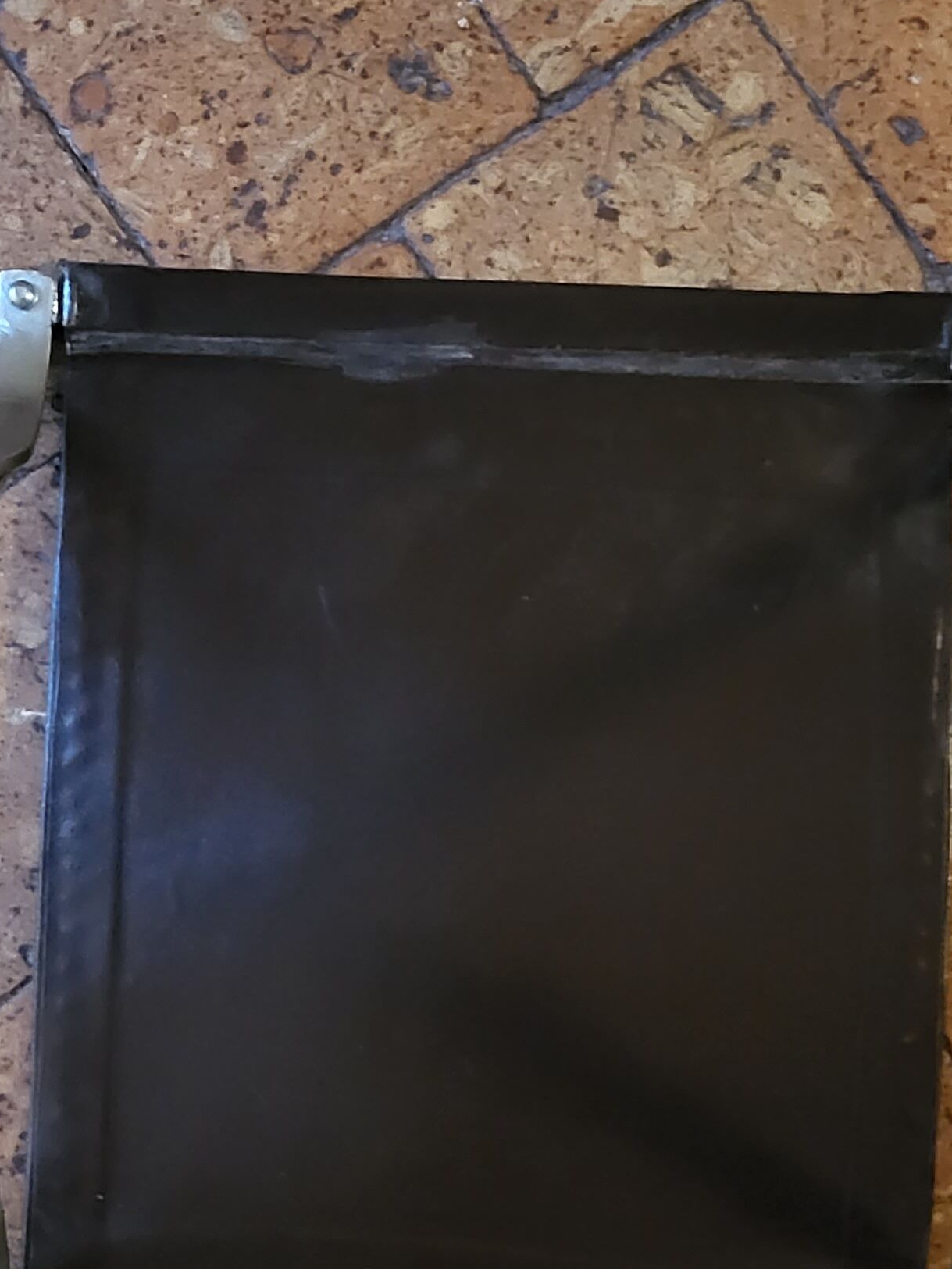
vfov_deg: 30.2
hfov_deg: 22.9
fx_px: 2347
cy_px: 777
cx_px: 497
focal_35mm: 64
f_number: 1.8
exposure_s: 1/20
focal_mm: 4.25
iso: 1250
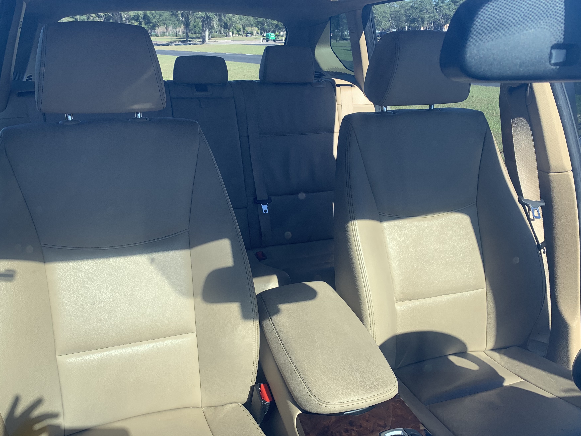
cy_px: 212
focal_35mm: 30
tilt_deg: -17.5
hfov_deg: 60.0
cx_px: 295
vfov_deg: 46.8
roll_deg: -0.2
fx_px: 504
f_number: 1.8
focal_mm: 4.25
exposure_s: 1/1314
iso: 25
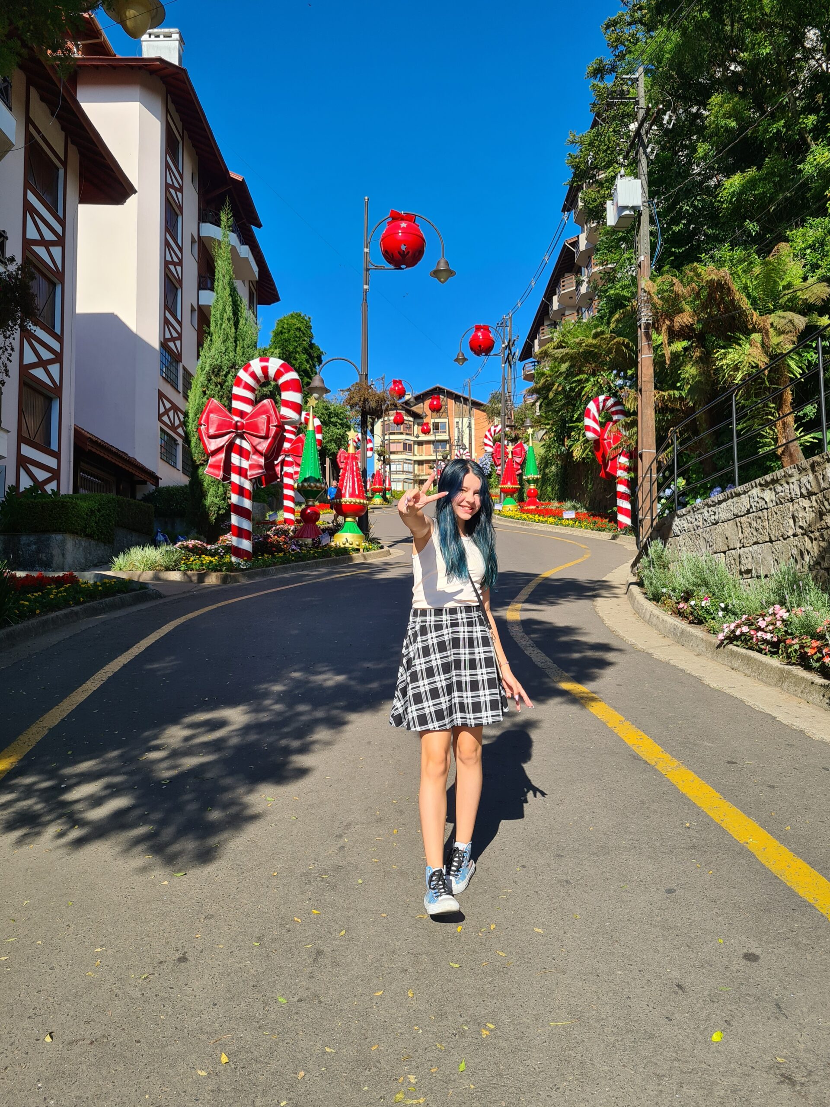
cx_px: 415
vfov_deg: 67.3
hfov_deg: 53.1
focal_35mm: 26
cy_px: 554
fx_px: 831
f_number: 1.8
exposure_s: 1/2136
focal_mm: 5.4
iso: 50
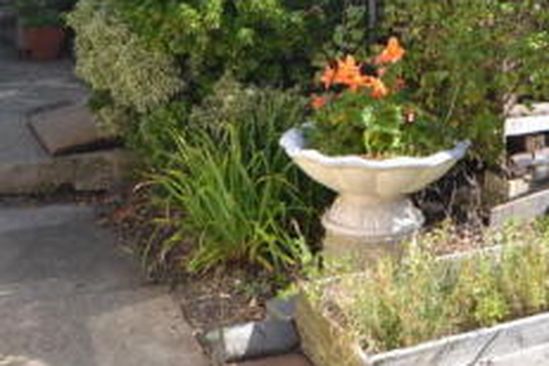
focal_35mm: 68
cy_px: -115
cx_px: 512
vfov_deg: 18.6
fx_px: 1037
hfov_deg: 28.3
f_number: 5.6
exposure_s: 1/125
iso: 100
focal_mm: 16
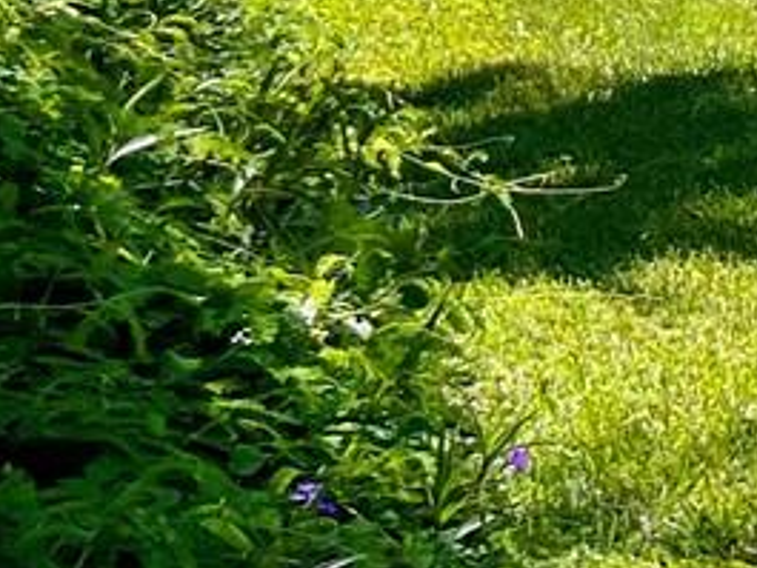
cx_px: 2140
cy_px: 91
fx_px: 3435
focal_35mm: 157
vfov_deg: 9.4
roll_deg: +0.2
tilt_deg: -9.2
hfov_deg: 10.0
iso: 50
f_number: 1.5
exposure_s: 1/2841
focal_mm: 5.7
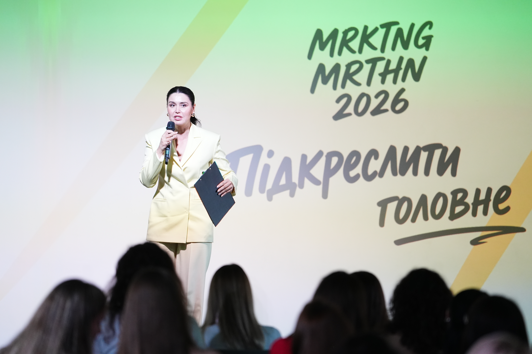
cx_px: 266
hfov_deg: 13.2
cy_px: 177
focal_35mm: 156
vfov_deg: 8.8
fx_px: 2299
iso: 3200
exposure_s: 1/160
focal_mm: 155.6
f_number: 2.8
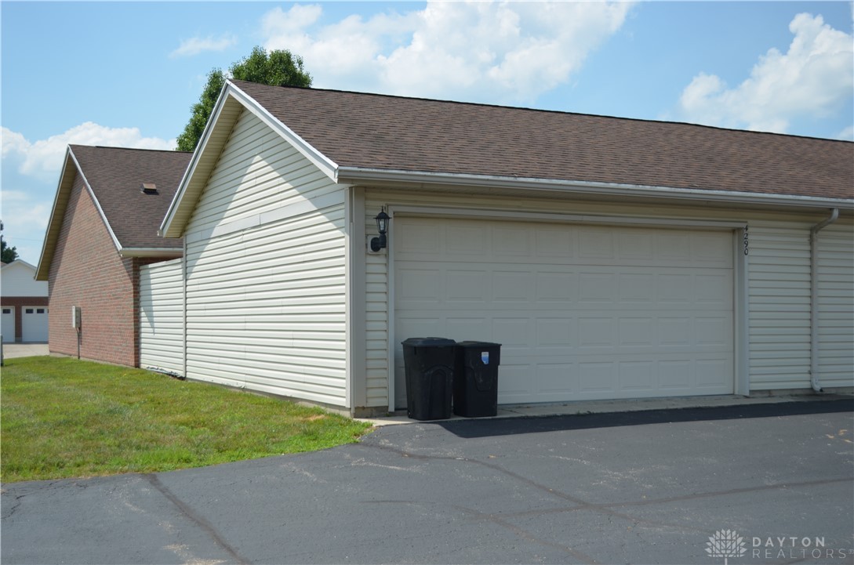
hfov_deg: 43.7
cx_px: 427
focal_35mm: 45
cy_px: 282
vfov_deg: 29.7
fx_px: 1065
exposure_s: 1/800
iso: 100
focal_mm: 30
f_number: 4.5
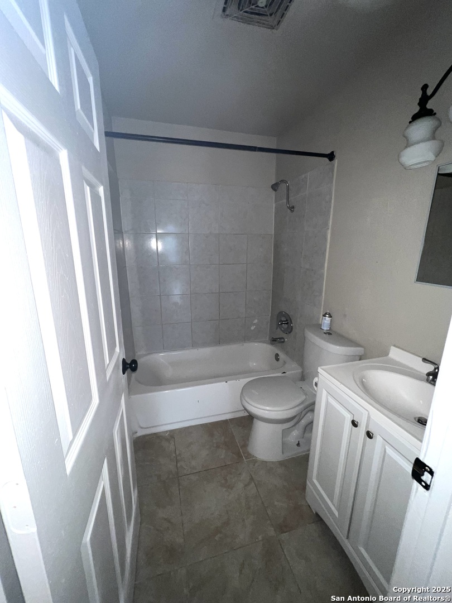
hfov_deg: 89.9
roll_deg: -0.7
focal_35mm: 13
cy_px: 302
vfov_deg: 106.2
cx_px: 226
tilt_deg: -13.5
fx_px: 226
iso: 100
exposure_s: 1/34
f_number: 1.8
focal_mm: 1.57
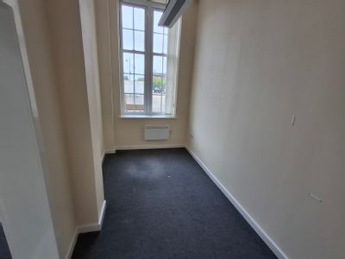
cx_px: 172
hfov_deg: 94.5
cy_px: 130
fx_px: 159
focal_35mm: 16
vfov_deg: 78.1
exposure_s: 1/108
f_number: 2.2
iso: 40
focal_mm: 1.64
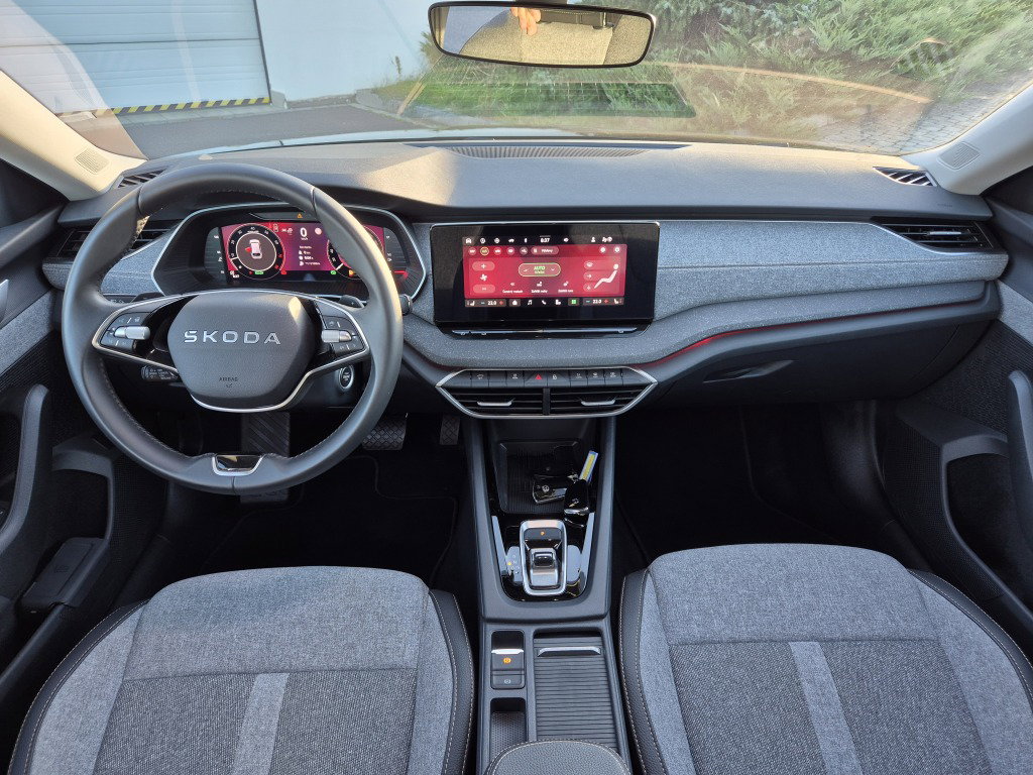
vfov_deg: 58.9
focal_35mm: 23
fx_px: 686
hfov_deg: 73.9
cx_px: 516
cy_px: 388
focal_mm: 5.4
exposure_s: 1/50
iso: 50
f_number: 1.8
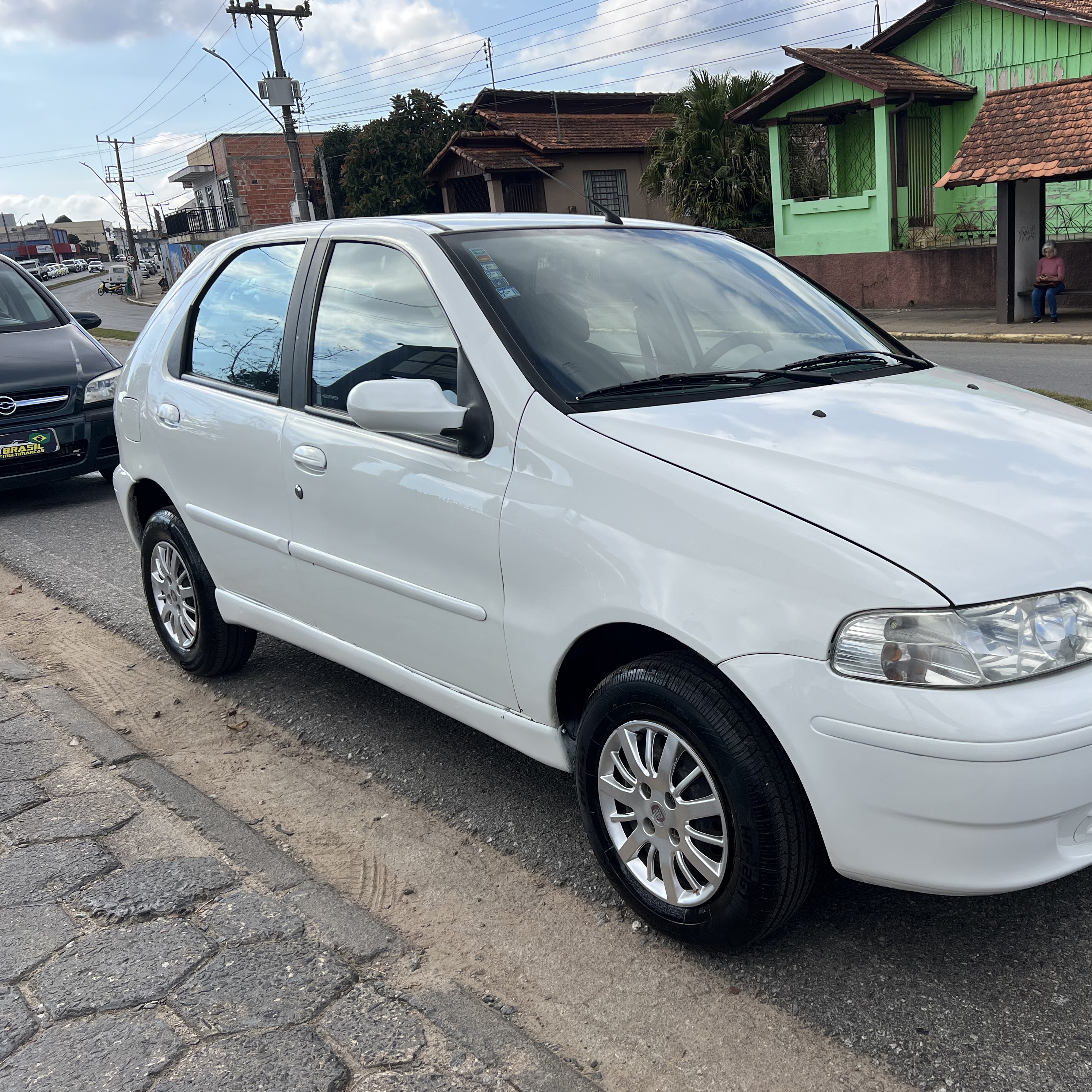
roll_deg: +4.9
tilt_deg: -16.0
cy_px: 544
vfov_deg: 52.5
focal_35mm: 31
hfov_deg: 51.7
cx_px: 718
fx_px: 1106
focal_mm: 5.7
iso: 50
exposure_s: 1/3165
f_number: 1.5
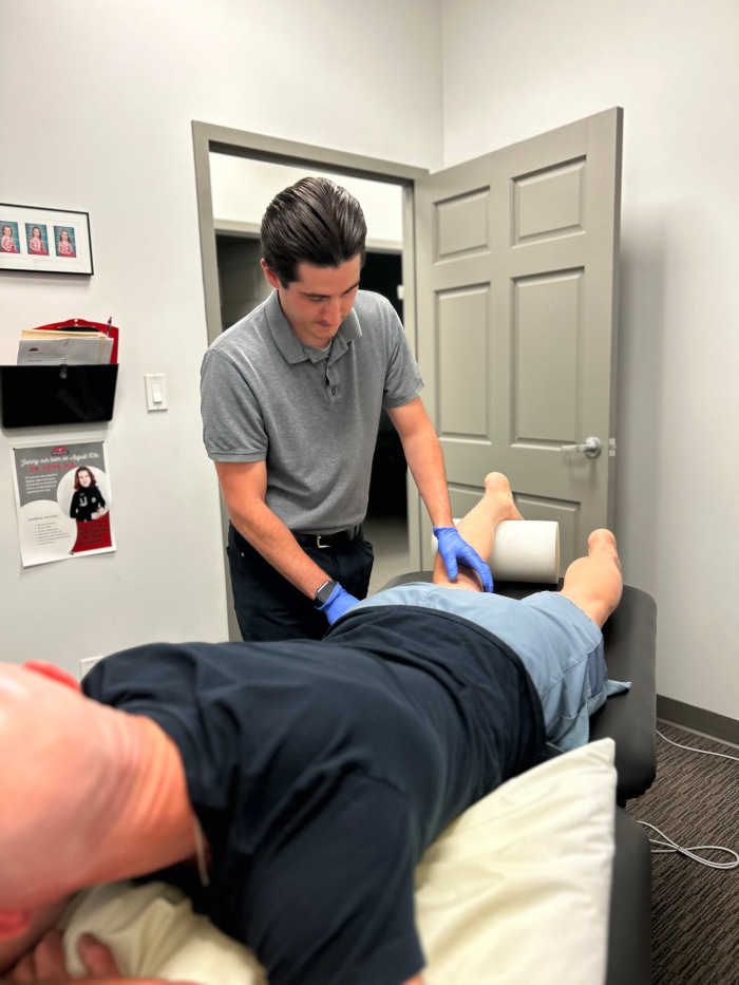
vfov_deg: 67.3
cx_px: 370
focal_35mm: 26
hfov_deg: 53.1
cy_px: 492
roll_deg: +1.9
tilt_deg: -9.3
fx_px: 740
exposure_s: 1/120
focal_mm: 5.7
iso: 100
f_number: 1.5
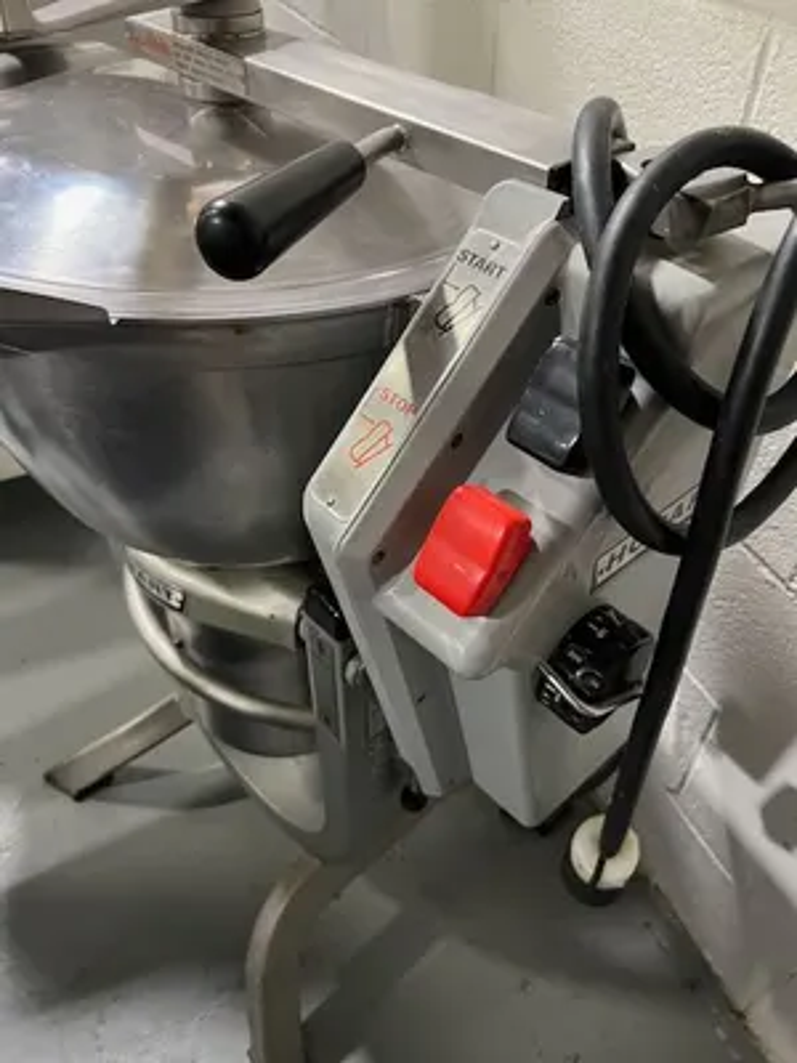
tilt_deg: -44.3
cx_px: 398
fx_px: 798
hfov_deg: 53.1
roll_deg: -0.3
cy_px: 532
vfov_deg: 67.3
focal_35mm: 26
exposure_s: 1/40
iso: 500
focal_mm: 5.7
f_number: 1.5
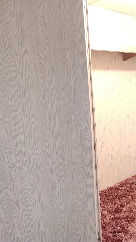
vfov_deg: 58.0
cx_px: 144
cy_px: 119
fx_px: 218
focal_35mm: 34
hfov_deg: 31.3
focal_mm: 6.4
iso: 640
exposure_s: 1/30
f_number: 1.8
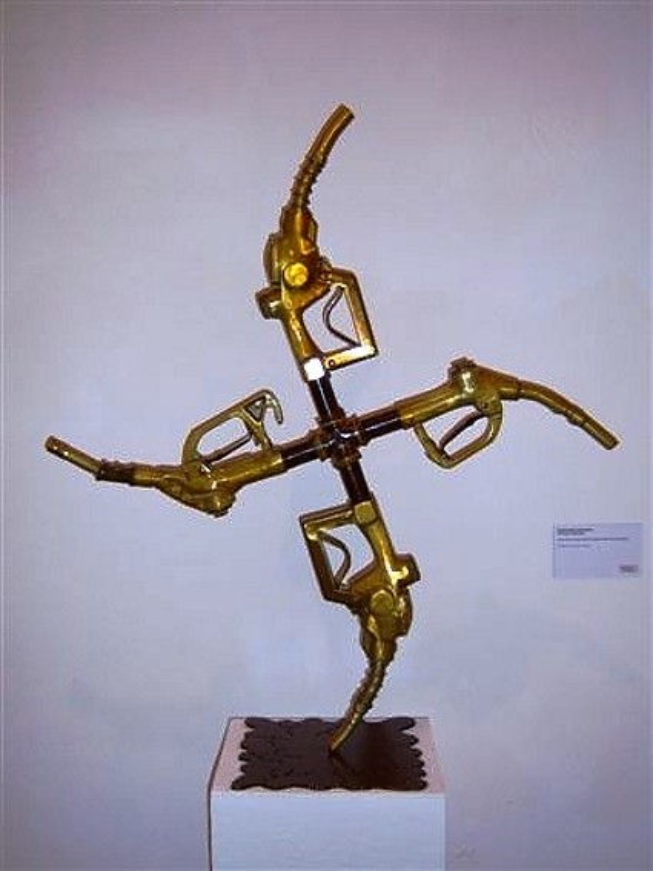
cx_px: 326
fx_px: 1057
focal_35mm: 42
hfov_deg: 34.3
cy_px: 436
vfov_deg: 44.8
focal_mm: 8.9
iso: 80
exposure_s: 1/60
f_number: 2.8
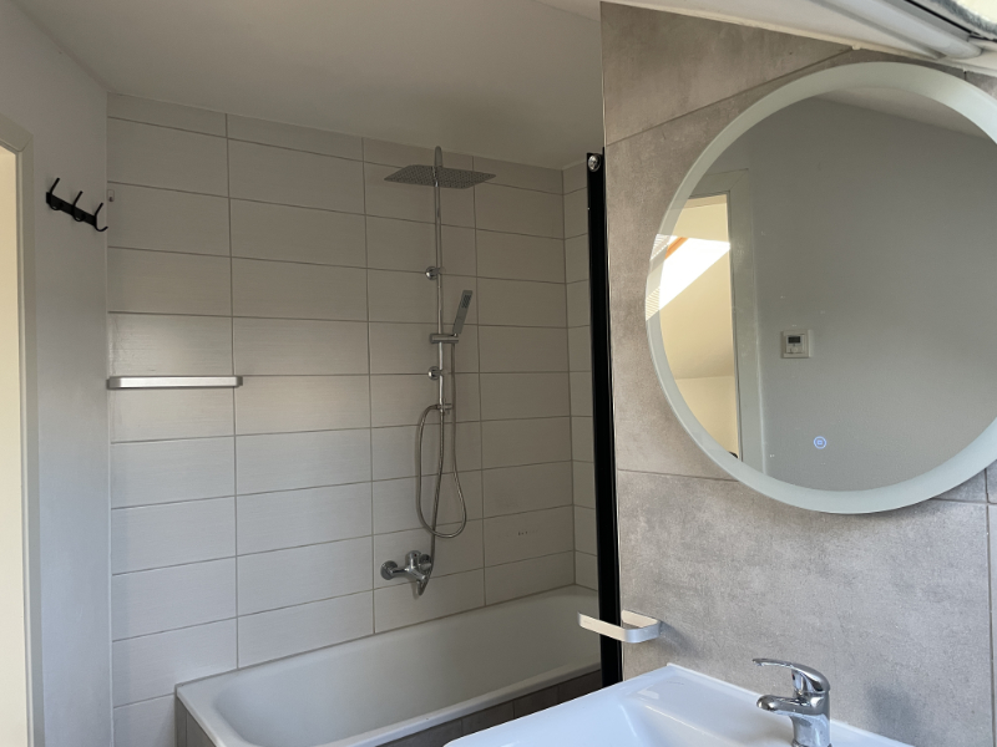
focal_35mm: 26
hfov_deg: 67.3
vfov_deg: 53.1
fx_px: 749
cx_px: 498
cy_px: 374
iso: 125
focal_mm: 4.2
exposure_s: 1/78
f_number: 1.6
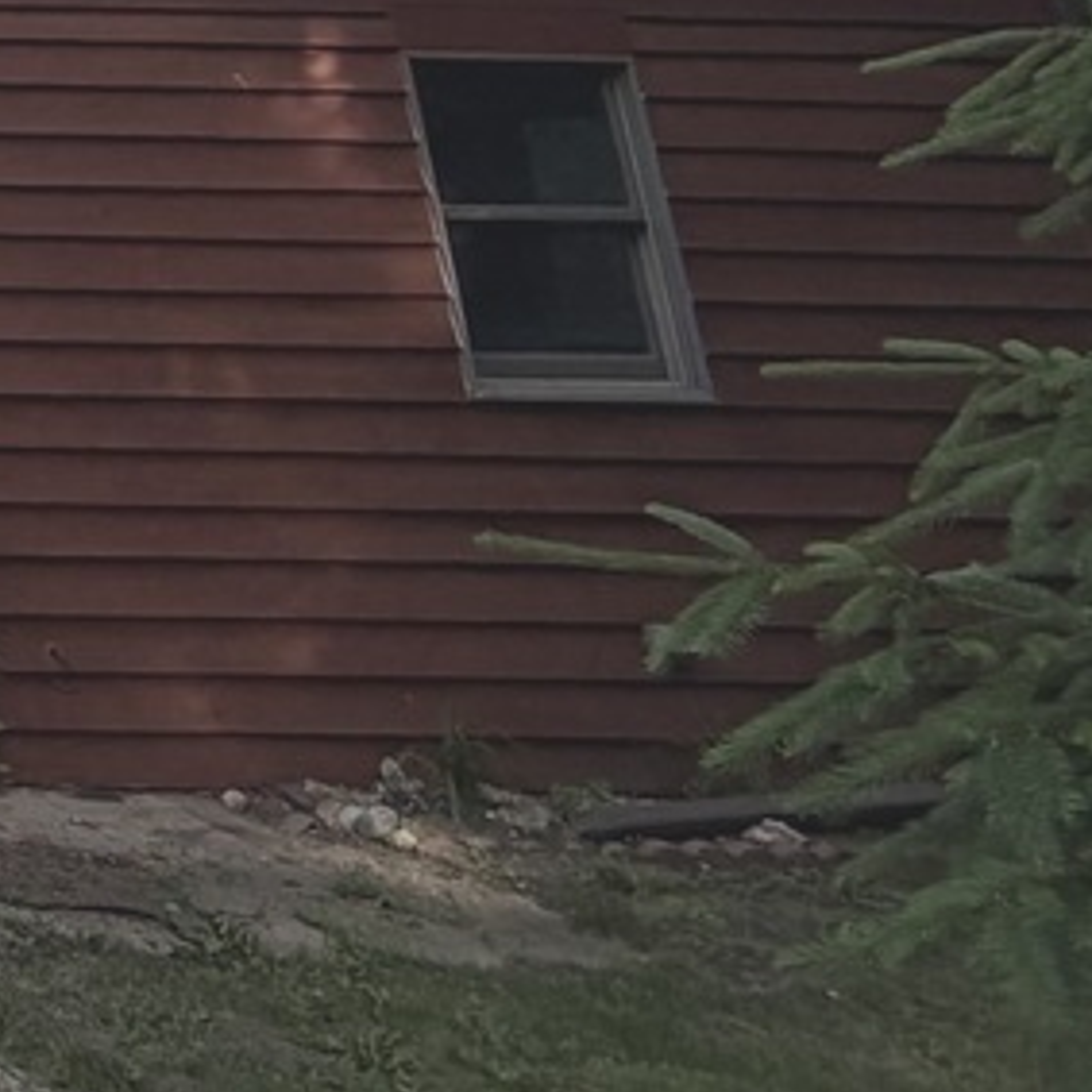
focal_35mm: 63
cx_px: -1339
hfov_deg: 16.5
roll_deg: -0.5
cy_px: -405
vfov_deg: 23.4
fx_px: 2248
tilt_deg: +16.9
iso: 40
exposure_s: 1/638
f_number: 2.2
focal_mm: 2.22
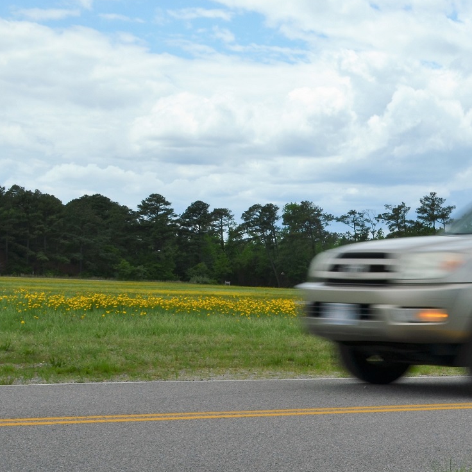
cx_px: 524
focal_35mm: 89
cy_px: 308
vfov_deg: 19.5
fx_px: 1373
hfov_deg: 18.7
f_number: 20
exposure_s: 1/60
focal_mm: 29
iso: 100
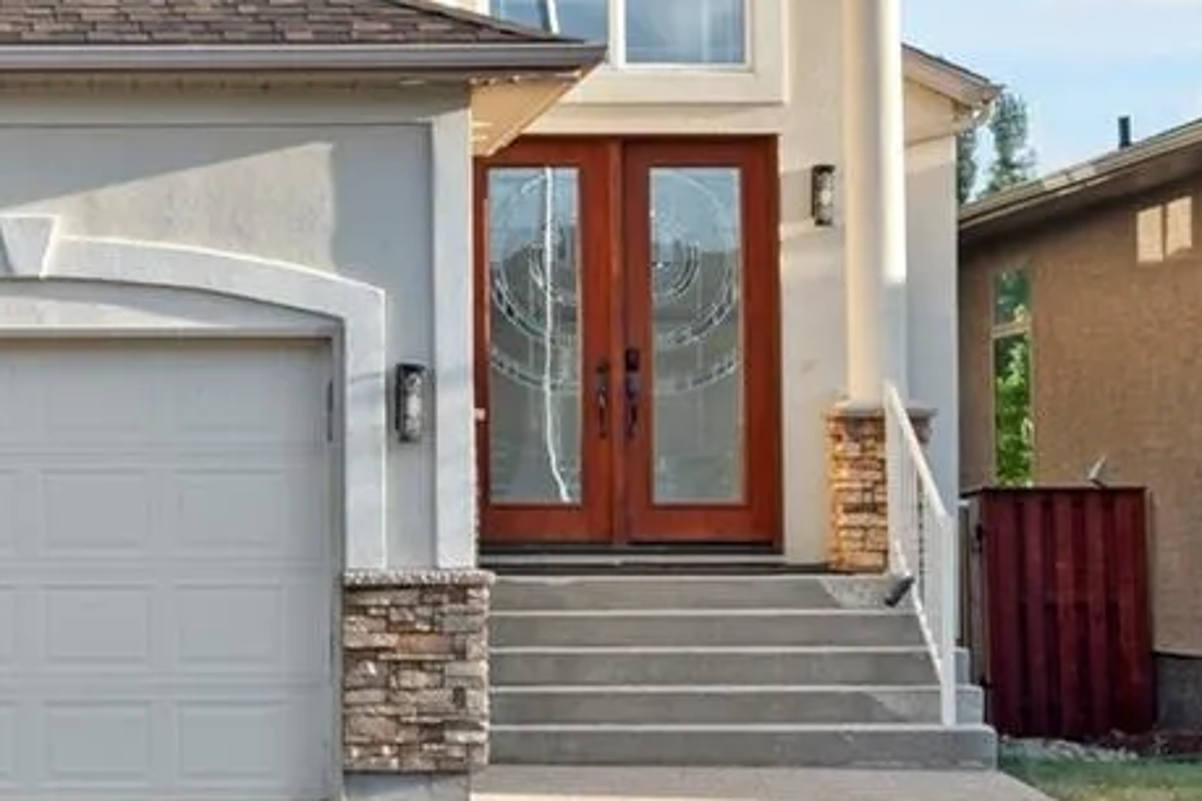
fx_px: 3927
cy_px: 317
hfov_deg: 17.1
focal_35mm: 118
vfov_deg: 11.6
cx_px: 60
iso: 100
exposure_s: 1/30
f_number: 10
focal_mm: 22.5
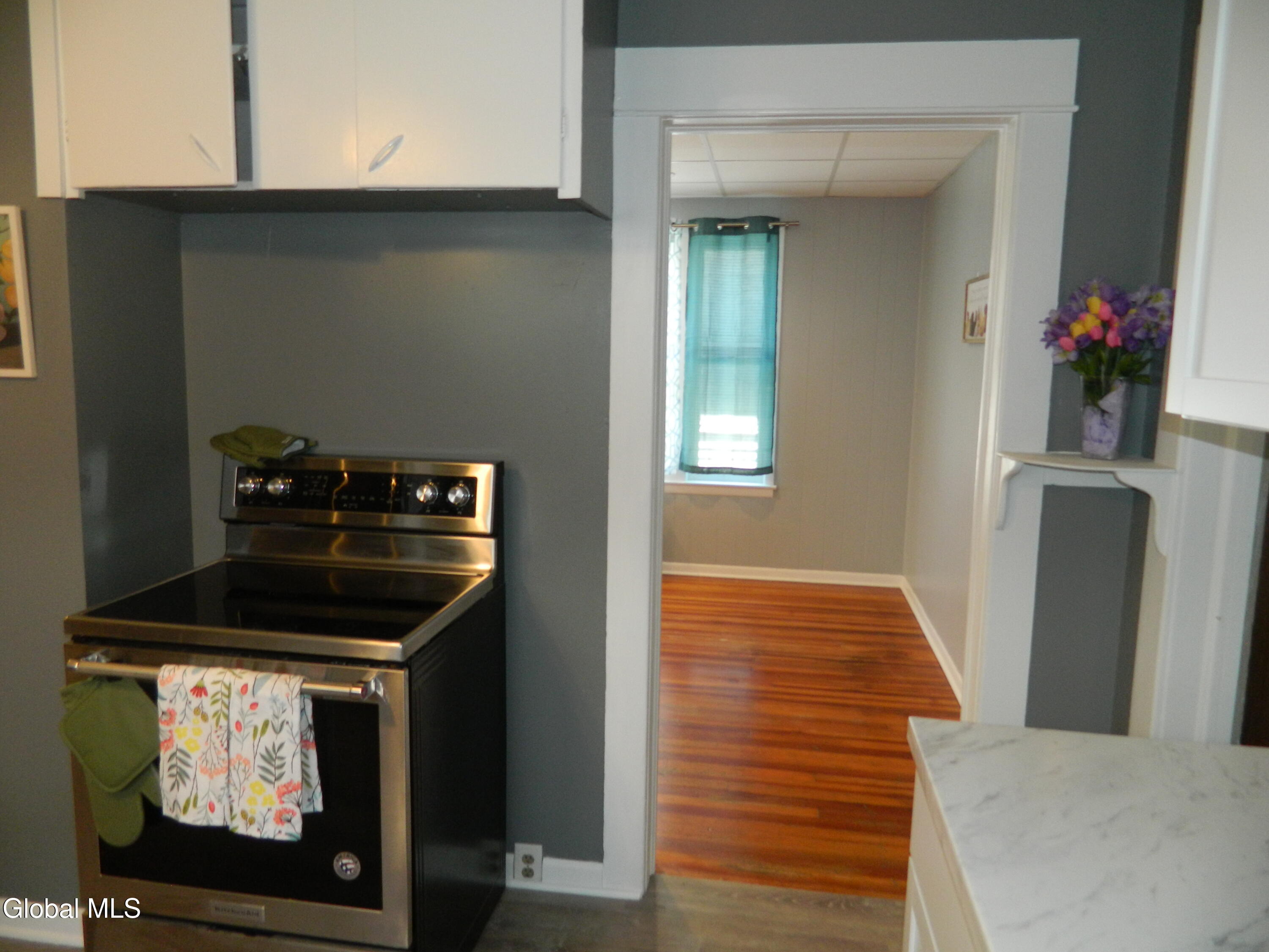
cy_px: 476
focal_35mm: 25
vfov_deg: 54.9
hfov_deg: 69.4
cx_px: 634
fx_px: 916
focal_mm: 4.5
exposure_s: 1/30
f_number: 3.1
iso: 200
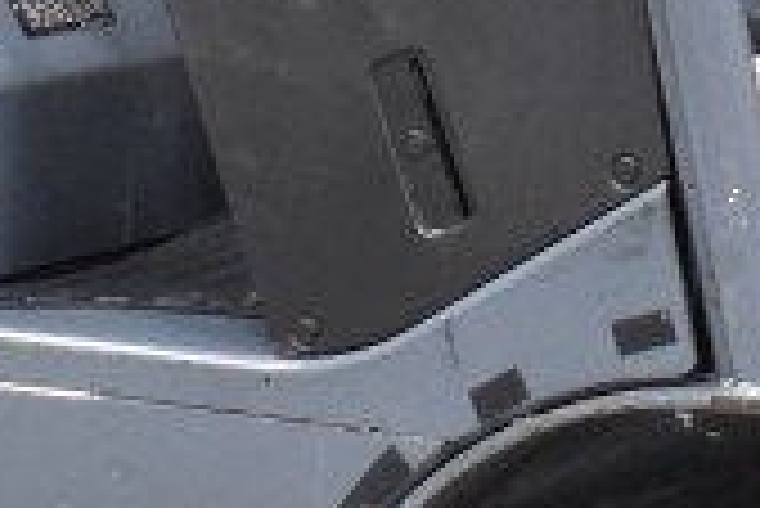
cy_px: -319
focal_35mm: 255
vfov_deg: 5.3
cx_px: 544
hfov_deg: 8.1
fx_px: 5388
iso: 1600
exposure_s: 1/40
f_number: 4
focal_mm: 24
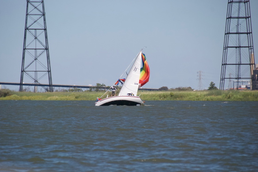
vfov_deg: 4.2
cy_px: 92
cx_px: 128
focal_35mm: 327
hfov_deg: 6.3
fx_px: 2346
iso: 800
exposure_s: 1/4000
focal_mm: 200
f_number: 5.6
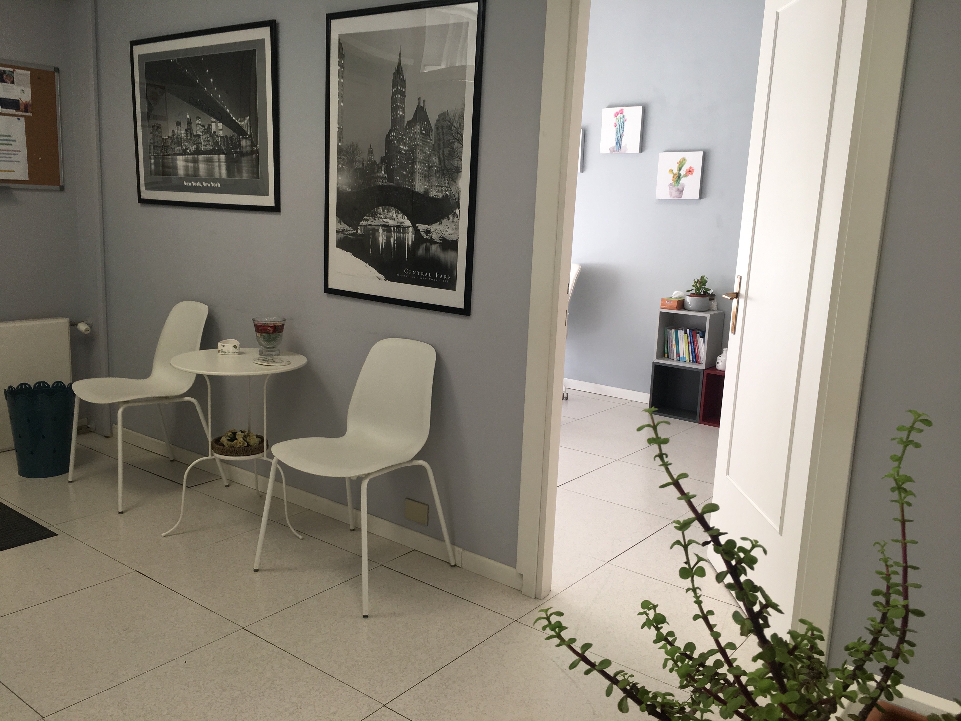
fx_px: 805
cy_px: 360
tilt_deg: -10.8
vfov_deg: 48.2
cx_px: 480
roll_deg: -2.4
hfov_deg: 61.7
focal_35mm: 29
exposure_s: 1/50
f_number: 2.2
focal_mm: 4.15
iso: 32
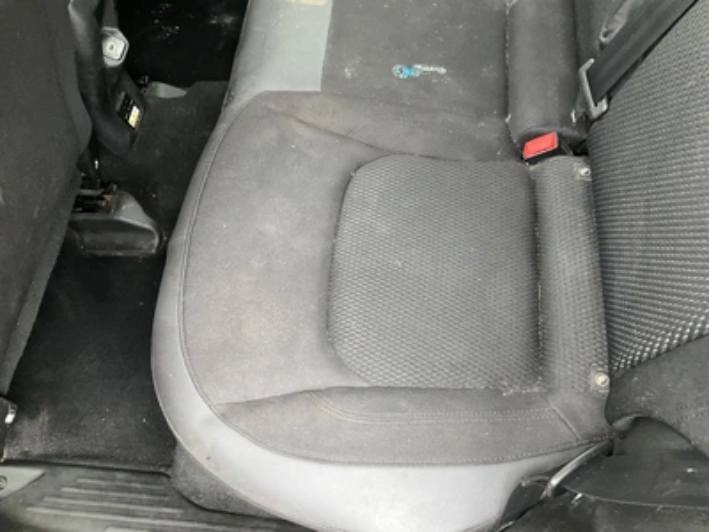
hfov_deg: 61.7
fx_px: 594
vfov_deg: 48.2
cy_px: 266
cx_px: 354
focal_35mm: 29
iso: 320
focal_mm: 3
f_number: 1.8
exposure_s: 1/35
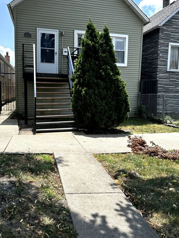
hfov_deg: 46.8
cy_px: 112
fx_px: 207
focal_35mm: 30
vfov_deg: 59.9
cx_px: 87
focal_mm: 5.7
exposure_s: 1/2208
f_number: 1.5
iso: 50
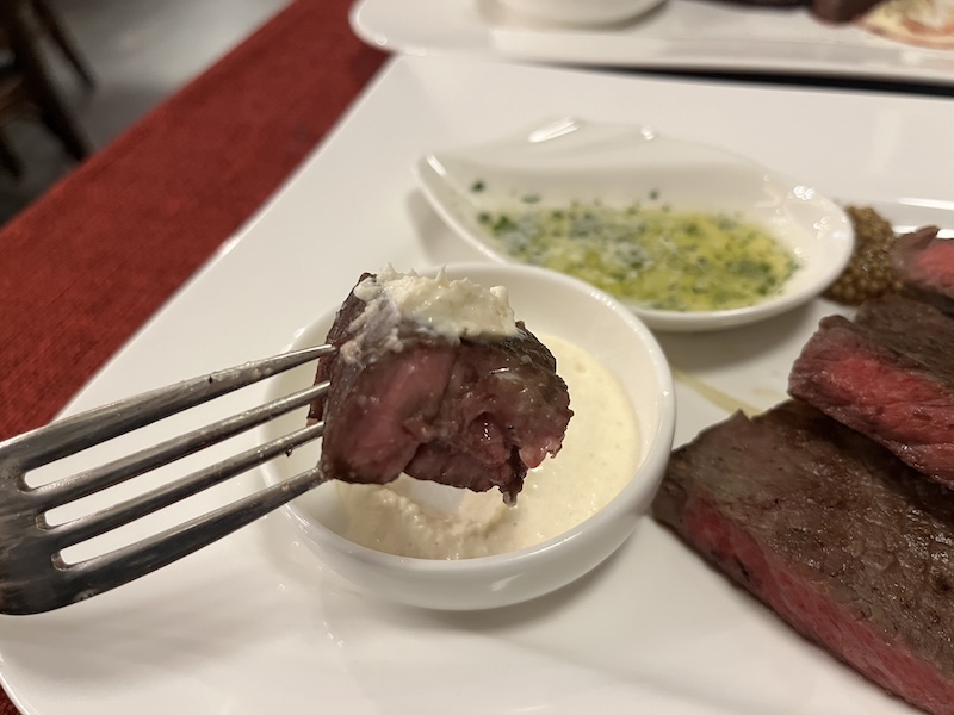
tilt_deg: -47.0
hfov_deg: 67.3
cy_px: 358
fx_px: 717
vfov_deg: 53.1
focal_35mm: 26
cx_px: 477
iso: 500
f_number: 1.6
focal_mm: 5.1
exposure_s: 1/60
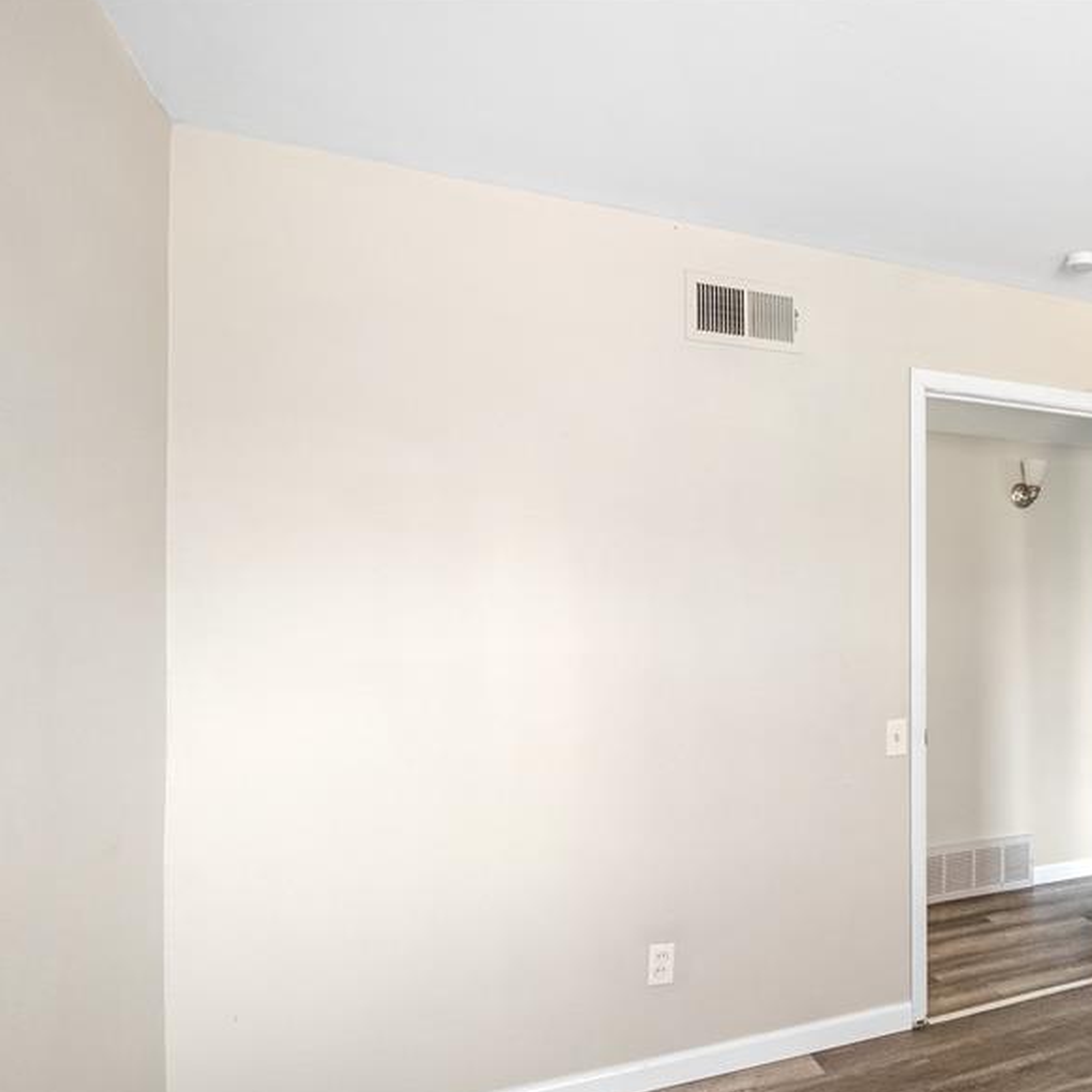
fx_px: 857
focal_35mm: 24
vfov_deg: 64.7
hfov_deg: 58.1
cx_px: 930
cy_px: 633
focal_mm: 8
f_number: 6.3
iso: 400
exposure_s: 1/3
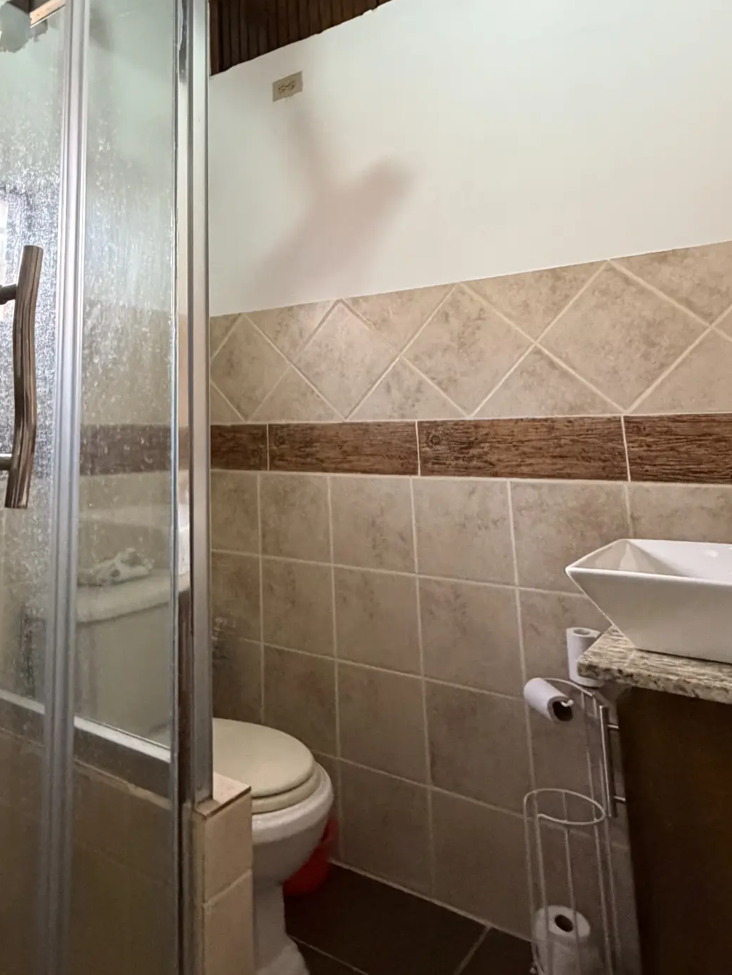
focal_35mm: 26
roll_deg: +0.2
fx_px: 733
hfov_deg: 51.3
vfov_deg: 65.3
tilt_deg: +8.0
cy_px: 316
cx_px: 201
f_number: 2.2
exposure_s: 1/60
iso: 800
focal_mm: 2.22
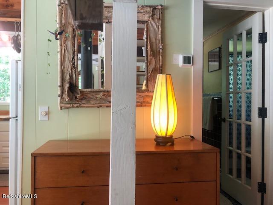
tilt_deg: -0.1
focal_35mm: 28
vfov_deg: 49.7
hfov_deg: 63.4
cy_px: 102
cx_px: 136
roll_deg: +0.0
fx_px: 221
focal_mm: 3.99
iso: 40
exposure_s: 1/24
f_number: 1.8
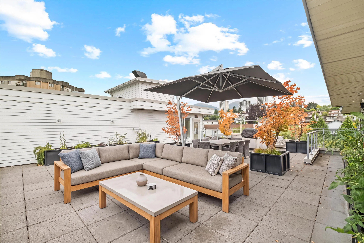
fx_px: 152
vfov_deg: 77.3
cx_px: 182
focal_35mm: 15
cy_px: 122
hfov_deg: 100.4
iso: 400
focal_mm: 10
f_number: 7.1
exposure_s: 1/8
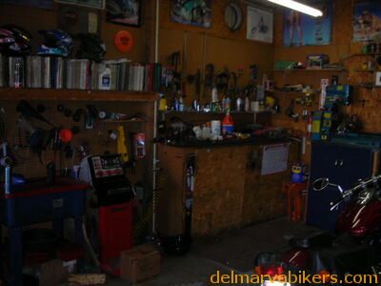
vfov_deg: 37.7
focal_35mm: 38
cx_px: 190
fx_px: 418
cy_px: 143
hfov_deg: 49.0
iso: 81
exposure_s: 1/60.1
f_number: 3.2
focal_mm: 6.3
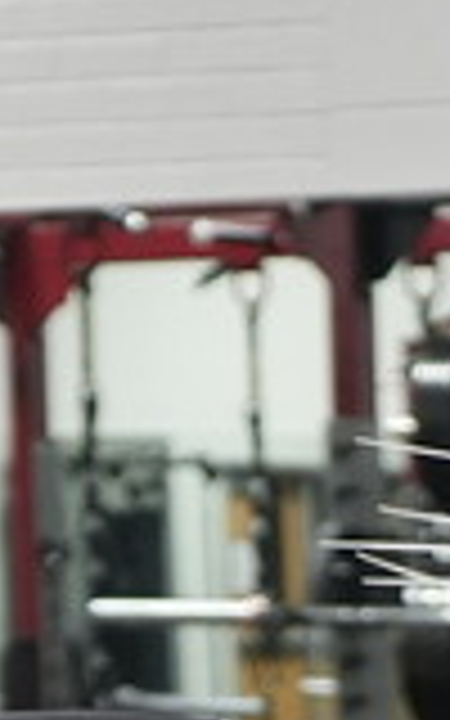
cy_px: 1750
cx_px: 927
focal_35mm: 187
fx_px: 3669
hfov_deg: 6.8
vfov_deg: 9.8
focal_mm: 35
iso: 2500
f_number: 4
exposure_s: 1/160
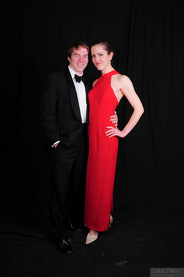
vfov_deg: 57.3
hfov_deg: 39.9
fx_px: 254
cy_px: 138
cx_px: 92
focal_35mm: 33
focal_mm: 22
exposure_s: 1/125
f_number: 8
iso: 200
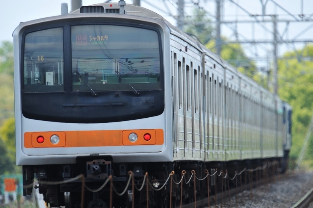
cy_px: 104
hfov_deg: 3.2
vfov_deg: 2.1
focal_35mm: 650
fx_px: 5647
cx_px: 156
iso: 200
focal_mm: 650
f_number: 6.3
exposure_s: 1/400
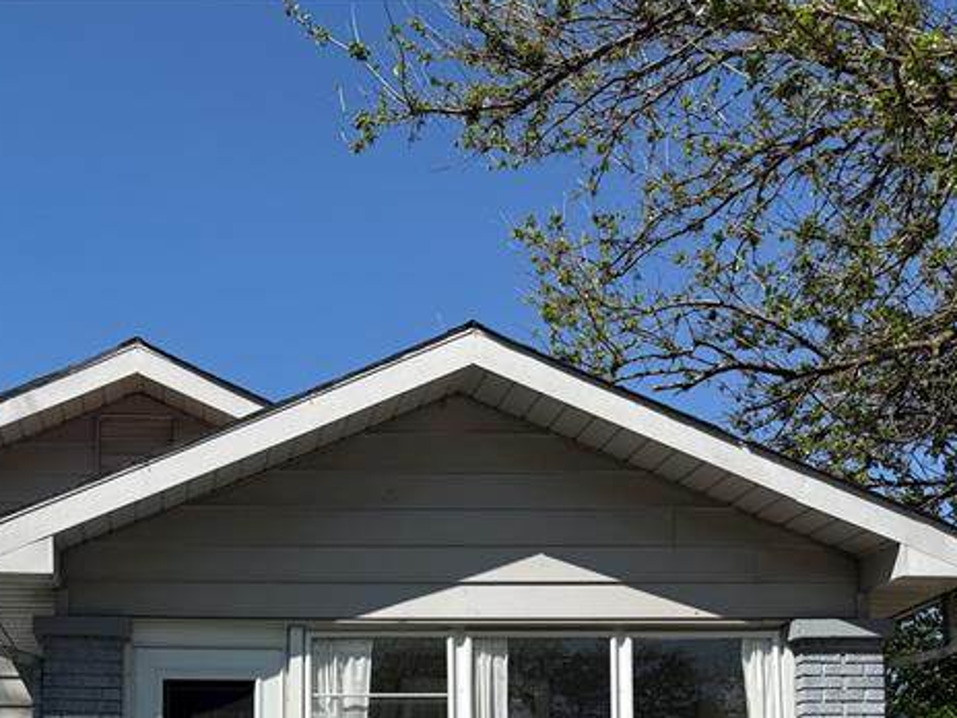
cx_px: 200
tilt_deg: +5.5
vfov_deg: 25.6
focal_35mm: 53
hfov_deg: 35.1
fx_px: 1465
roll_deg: -0.2
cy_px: 784
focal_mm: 6.76
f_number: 1.78
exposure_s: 1/5319
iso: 80
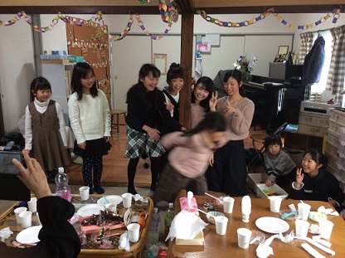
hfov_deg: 56.9
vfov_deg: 44.1
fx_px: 319
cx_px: 172
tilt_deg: -13.4
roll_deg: -1.3
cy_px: 129
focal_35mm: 32
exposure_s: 1/24
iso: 125
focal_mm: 3.3
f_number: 2.4
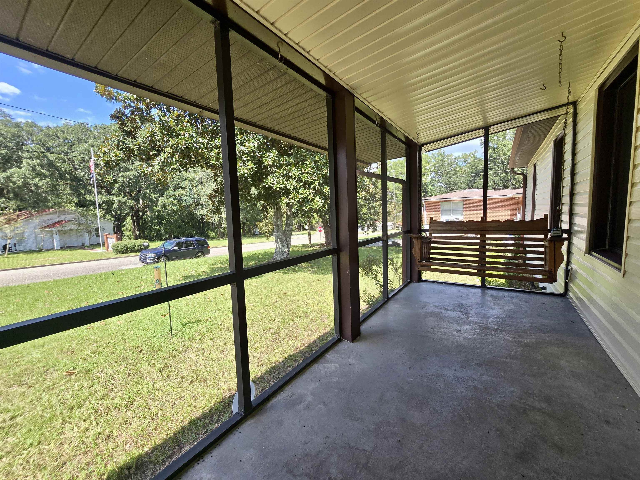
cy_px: 240
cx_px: 320
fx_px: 240
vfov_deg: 89.9
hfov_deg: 106.2
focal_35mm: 13
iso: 50
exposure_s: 1/367
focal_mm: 2.2
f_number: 2.2
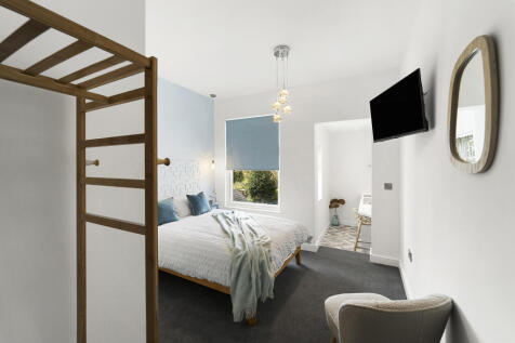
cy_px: 172
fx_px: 200
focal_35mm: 14
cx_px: 258
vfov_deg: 81.2
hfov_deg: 104.3
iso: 200
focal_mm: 14
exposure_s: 1/6
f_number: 9
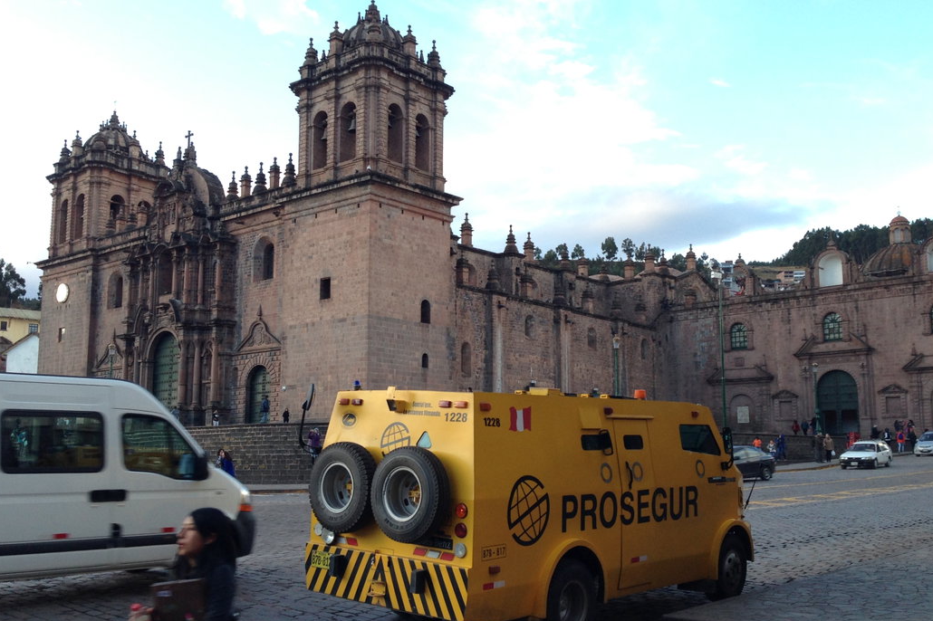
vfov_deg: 33.4
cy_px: 328
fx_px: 1036
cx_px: 451
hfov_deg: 48.5
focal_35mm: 40
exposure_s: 1/60
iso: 50
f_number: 2.4
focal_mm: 4.12
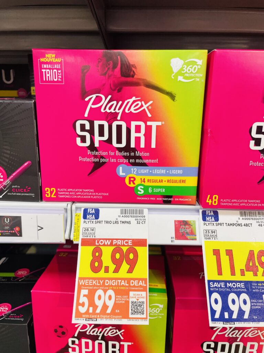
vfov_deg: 67.3
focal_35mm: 26
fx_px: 264
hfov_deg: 53.1
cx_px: 132
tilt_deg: -15.0
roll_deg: -0.9
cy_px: 176
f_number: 1.6
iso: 125
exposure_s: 1/120
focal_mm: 4.2
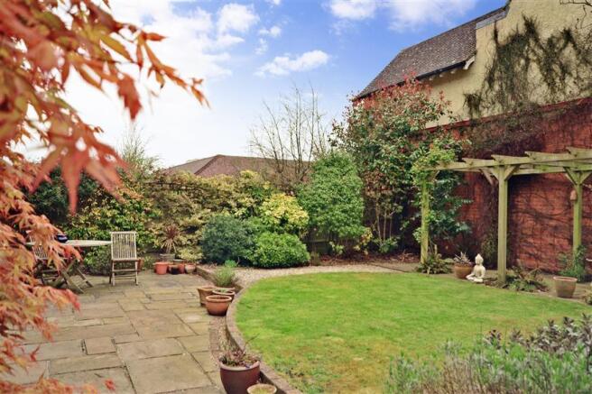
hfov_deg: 61.9
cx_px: 296
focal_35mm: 30
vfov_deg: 43.6
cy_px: 197
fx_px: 493
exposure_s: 1/160
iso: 400
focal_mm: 20
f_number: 6.3
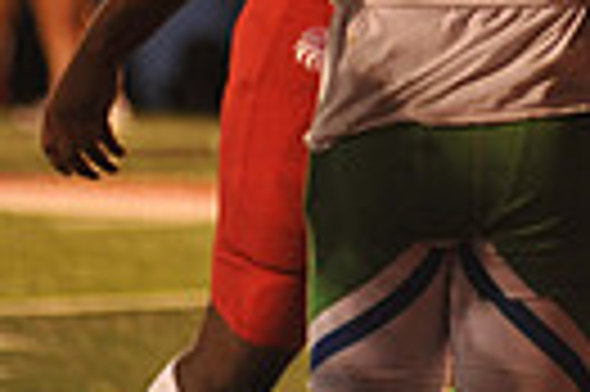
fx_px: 14453
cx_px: 910
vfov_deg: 1.6
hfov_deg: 2.3
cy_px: -293
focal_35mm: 883
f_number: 2.8
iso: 2000
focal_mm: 200
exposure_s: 1/200
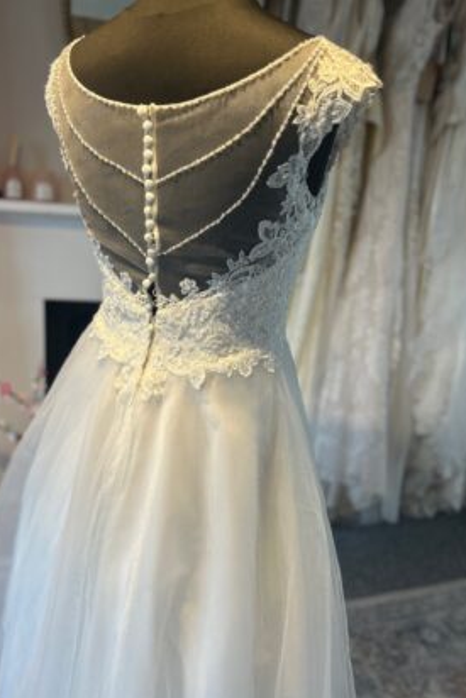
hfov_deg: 46.4
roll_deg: -6.7
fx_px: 543
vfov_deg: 65.4
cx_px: 207
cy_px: 360
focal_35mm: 28
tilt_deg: -20.5
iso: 32
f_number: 1.5
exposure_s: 1/126
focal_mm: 5.7
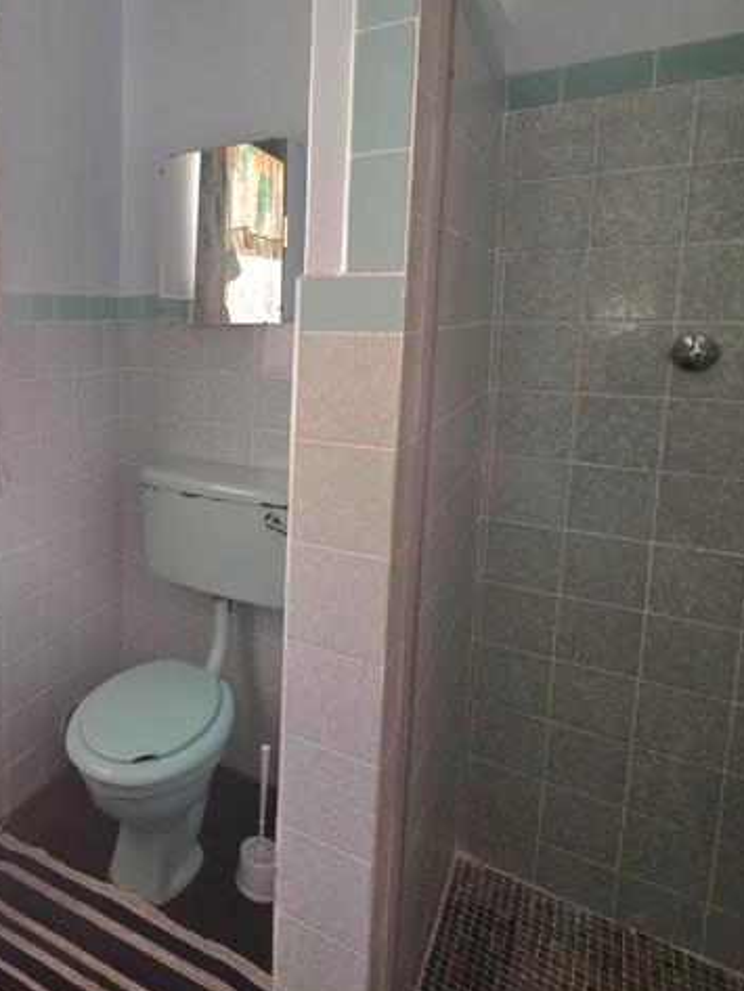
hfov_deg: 55.5
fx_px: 630
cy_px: 406
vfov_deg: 75.7
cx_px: 119
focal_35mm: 22
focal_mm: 2.2
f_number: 1.9
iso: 160
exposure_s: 1/101
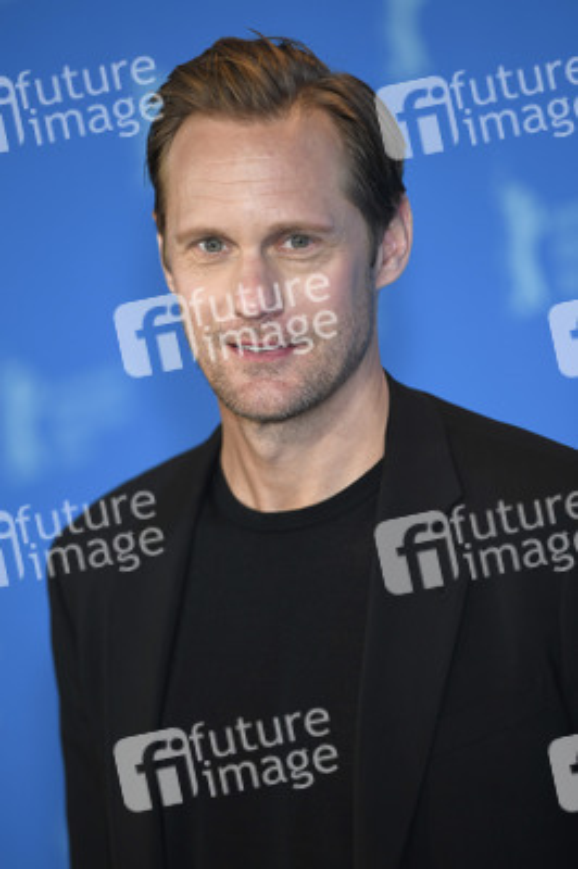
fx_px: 4825
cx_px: 289
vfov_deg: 10.3
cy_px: 434
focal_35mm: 200
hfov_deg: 6.9
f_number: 3.2
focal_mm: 200
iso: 640
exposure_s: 1/400
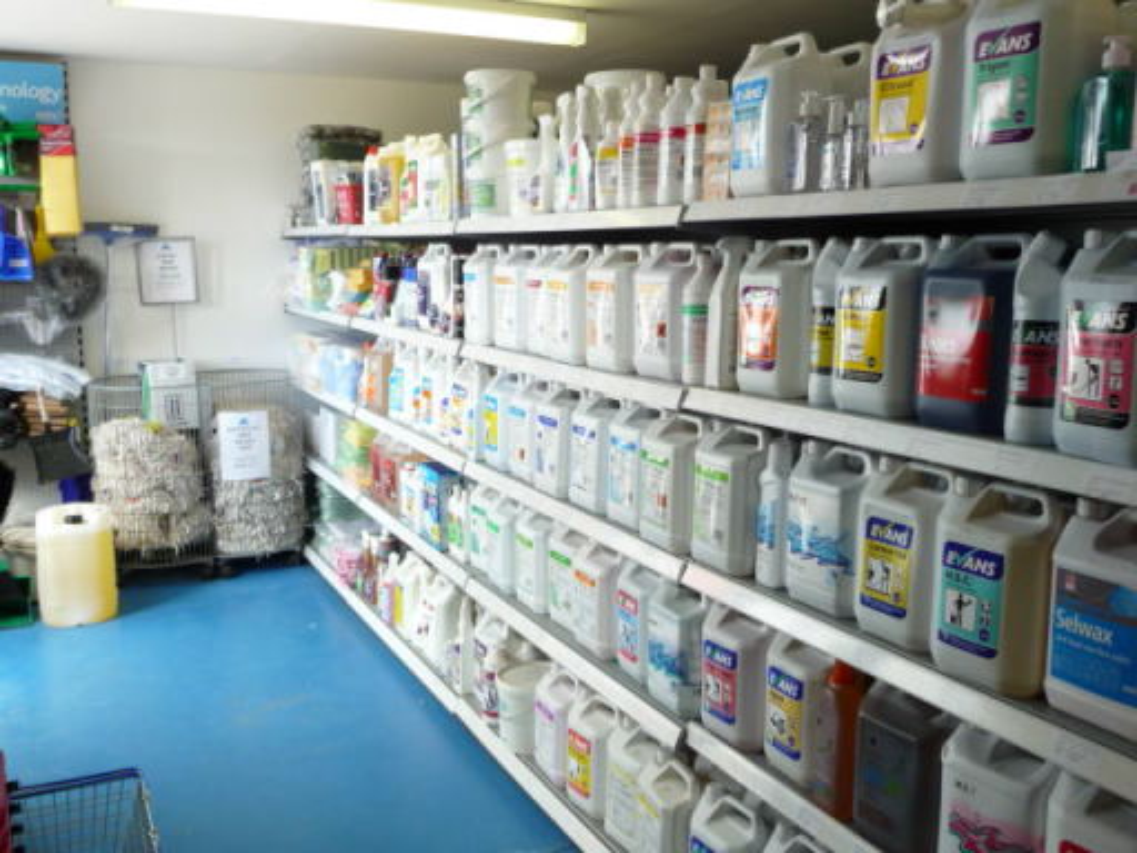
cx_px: 568
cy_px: 426
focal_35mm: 33
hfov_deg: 55.4
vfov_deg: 42.9
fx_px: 1084
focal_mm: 4.7
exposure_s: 1/30
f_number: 3.3
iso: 100
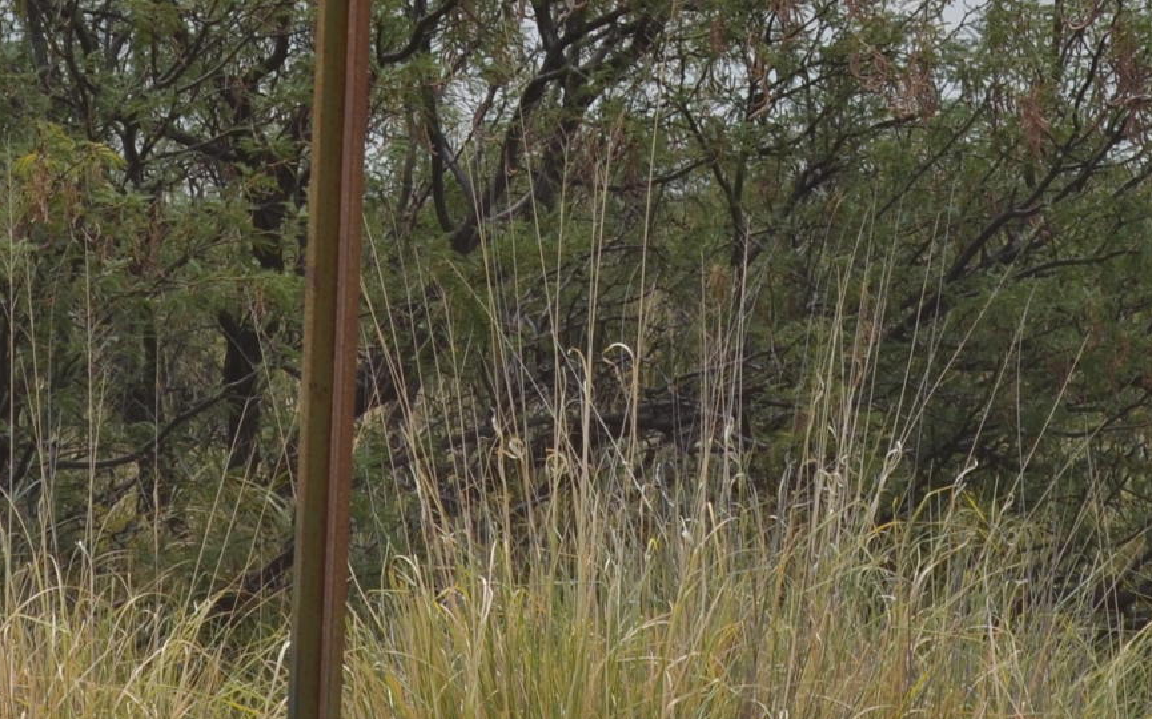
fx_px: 9157
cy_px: -352
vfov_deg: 4.5
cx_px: 705
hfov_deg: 7.2
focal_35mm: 292
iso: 100
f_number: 9
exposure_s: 1/320
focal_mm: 55
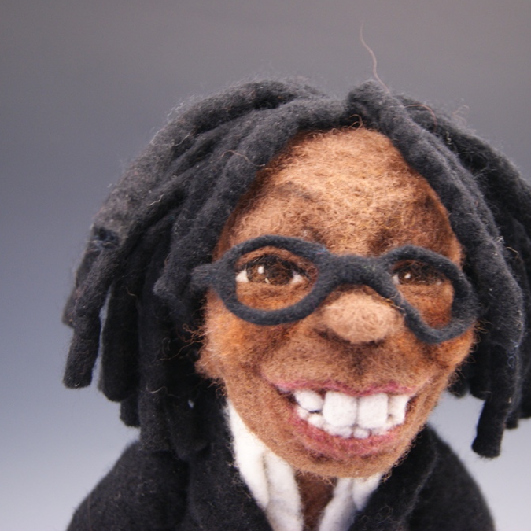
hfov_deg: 29.5
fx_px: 1007
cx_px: 291
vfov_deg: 29.6
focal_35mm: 58
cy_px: 264
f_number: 4.5
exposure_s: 1/40
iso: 400
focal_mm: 30
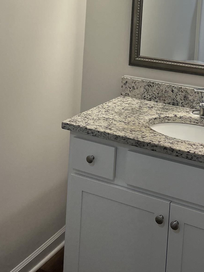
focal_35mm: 51
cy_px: 28
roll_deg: -3.9
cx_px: 116
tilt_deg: -4.9
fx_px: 401
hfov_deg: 28.5
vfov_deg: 35.3
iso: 80
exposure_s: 1/120
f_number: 1.6
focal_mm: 5.1
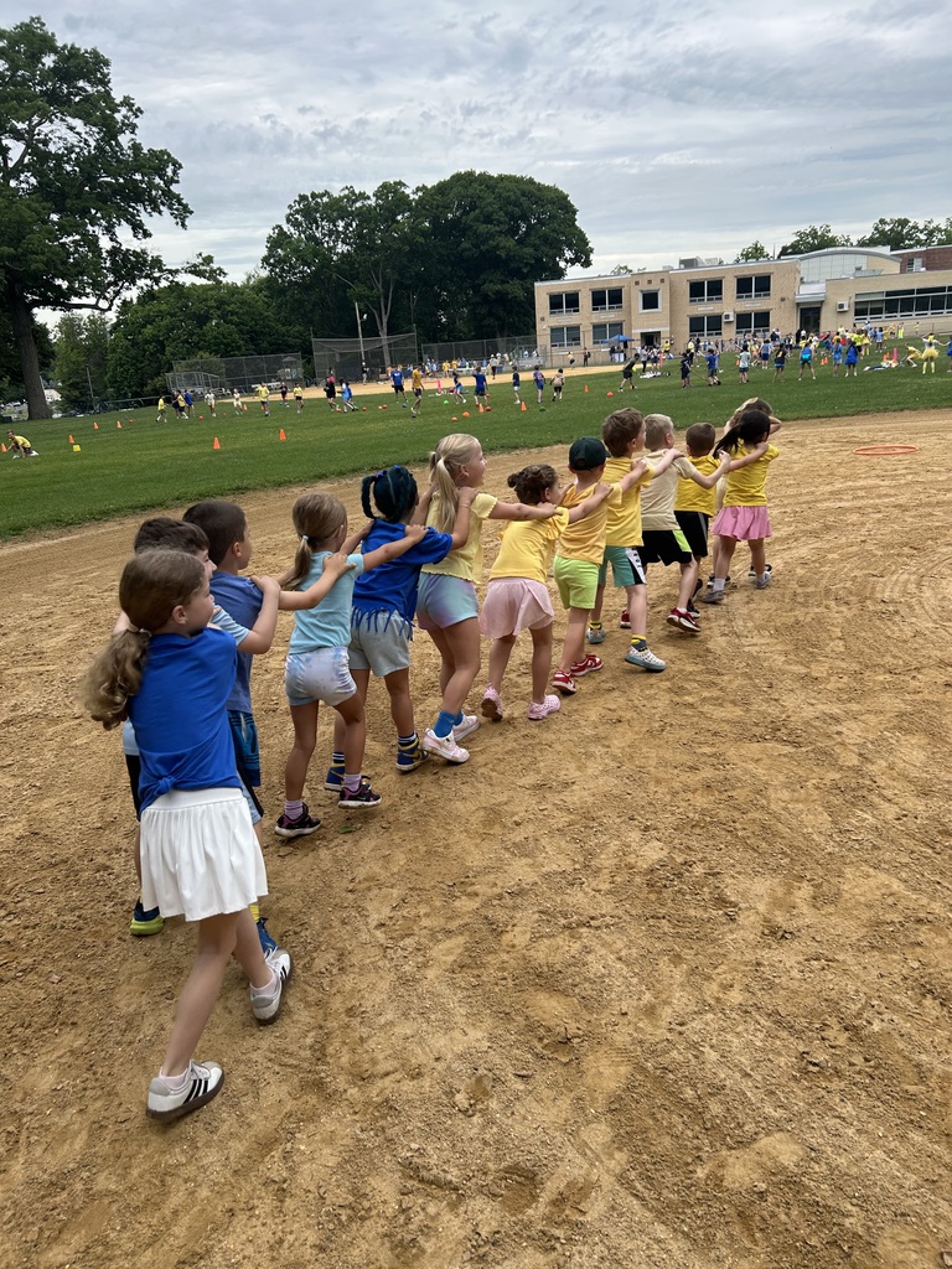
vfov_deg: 67.3
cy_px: 634
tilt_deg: -16.6
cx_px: 476
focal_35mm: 26
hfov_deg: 53.1
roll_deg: +3.6
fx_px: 953
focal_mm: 5.7
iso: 50
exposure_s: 1/1089
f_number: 1.5
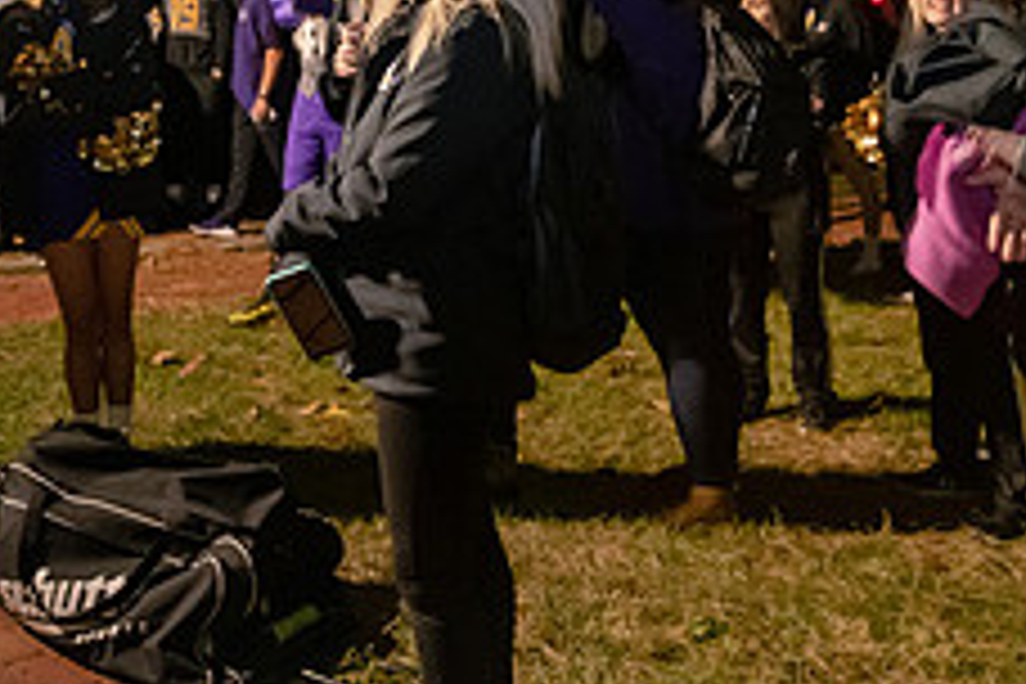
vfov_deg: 23.7
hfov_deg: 35.2
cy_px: 115
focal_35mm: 56
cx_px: 310
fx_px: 1596
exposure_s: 1/40
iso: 5000
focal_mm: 22
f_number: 4.5
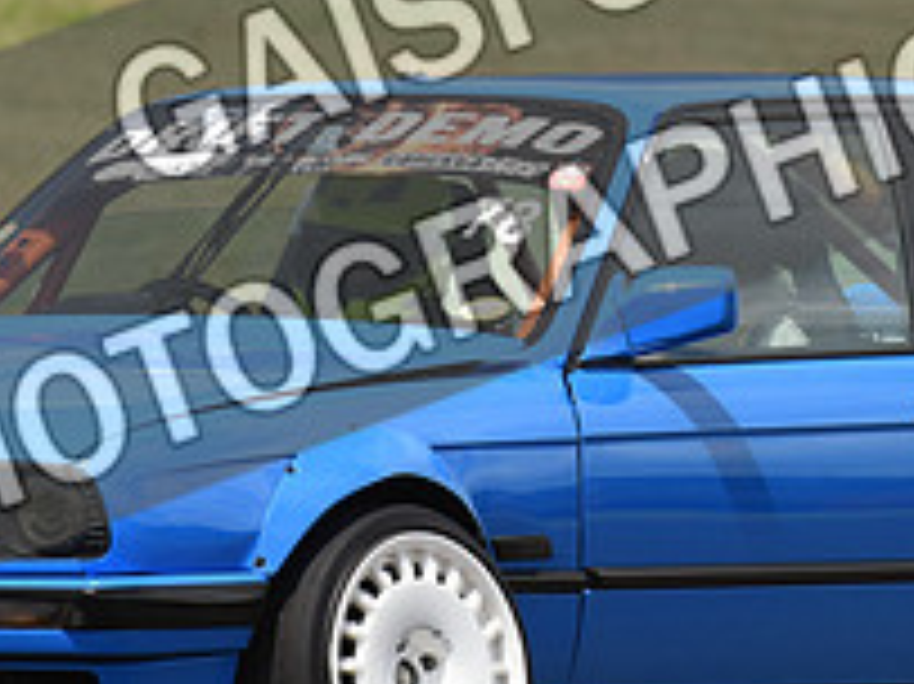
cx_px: 545
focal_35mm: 1099
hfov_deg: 1.8
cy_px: 106
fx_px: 29001
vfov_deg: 1.4
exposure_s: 1/1000
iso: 1400
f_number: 8
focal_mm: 400
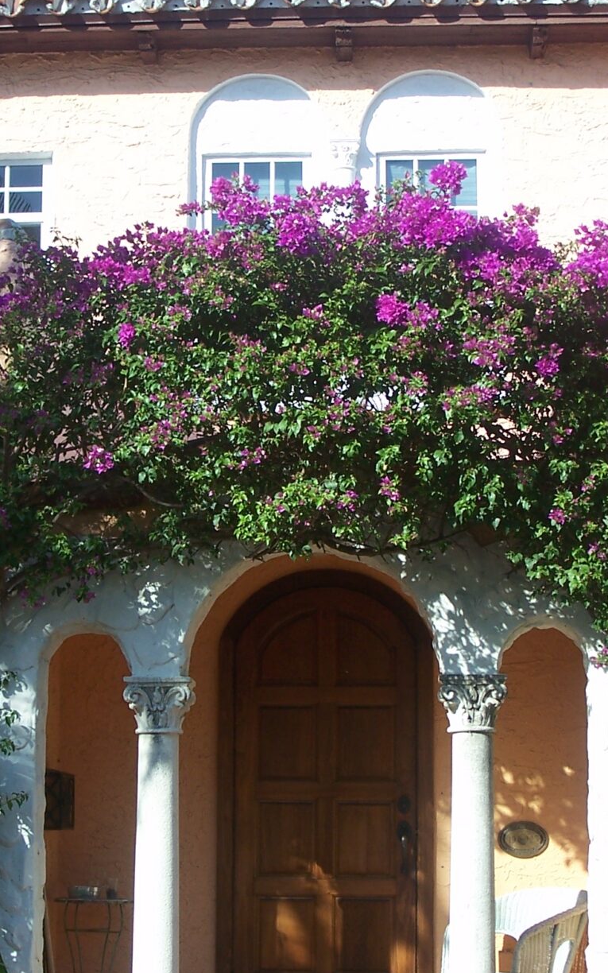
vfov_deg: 25.2
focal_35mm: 82
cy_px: 550
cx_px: 190
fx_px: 2174
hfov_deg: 15.9
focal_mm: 7.8
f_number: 2.8
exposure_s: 1/500
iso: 64
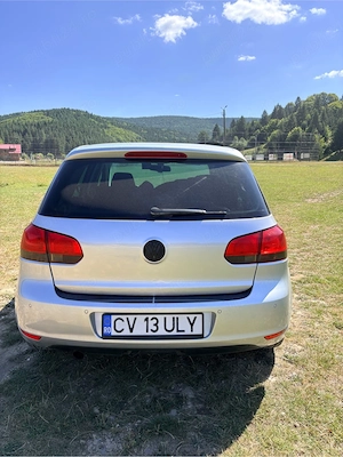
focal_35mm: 26
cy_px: 228
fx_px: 344
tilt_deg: -9.6
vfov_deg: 67.3
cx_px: 172
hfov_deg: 53.1
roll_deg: +0.9
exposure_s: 1/1550
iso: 64
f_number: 1.6
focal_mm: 5.96
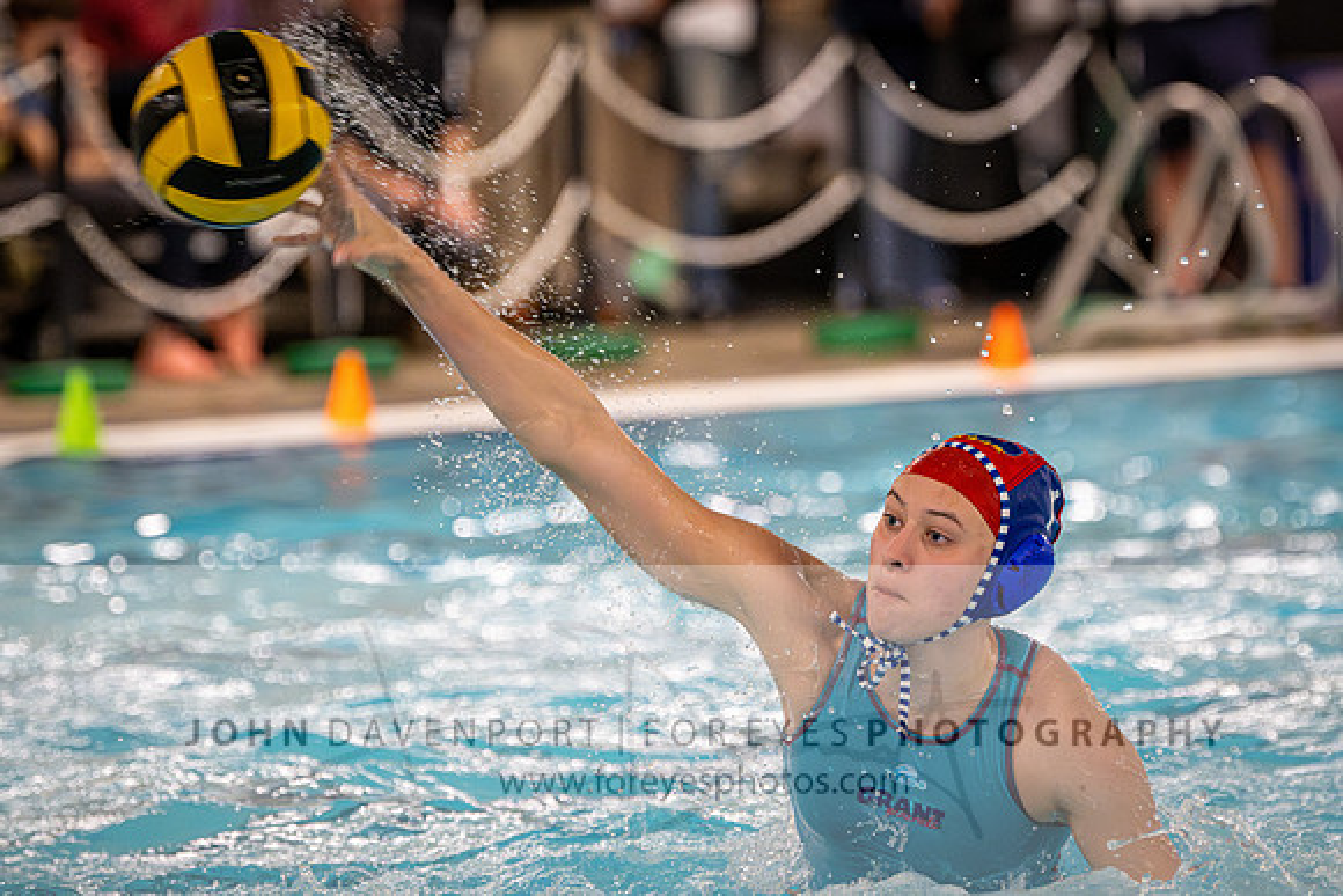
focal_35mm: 274
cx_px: 877
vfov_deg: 5.0
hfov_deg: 7.5
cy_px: 311
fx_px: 10236
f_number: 4
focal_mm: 210
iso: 14400
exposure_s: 1/1000
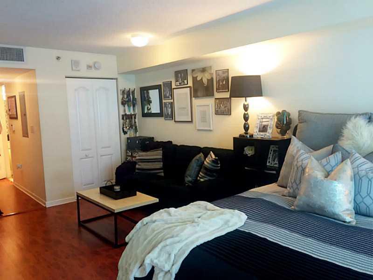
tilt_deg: -5.5
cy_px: 140
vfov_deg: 48.2
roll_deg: +3.2
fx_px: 312
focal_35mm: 29
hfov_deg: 61.7
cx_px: 186
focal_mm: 4.15
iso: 80
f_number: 2.2
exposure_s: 1/30
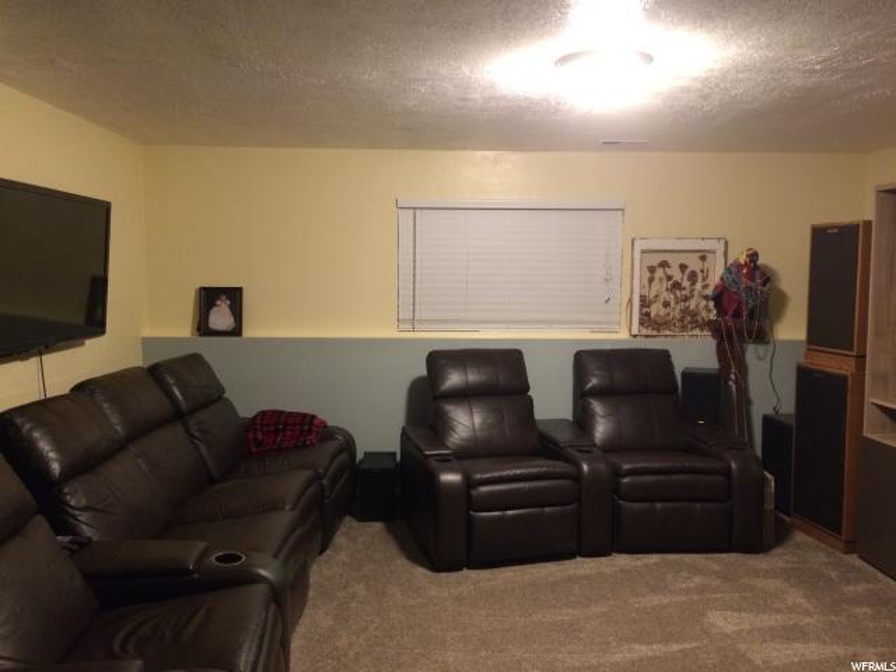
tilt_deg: -4.7
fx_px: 751
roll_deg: -0.1
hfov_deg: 61.7
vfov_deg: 48.2
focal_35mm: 29
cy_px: 336
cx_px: 448
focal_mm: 4.15
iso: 250
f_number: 2.2
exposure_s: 1/15
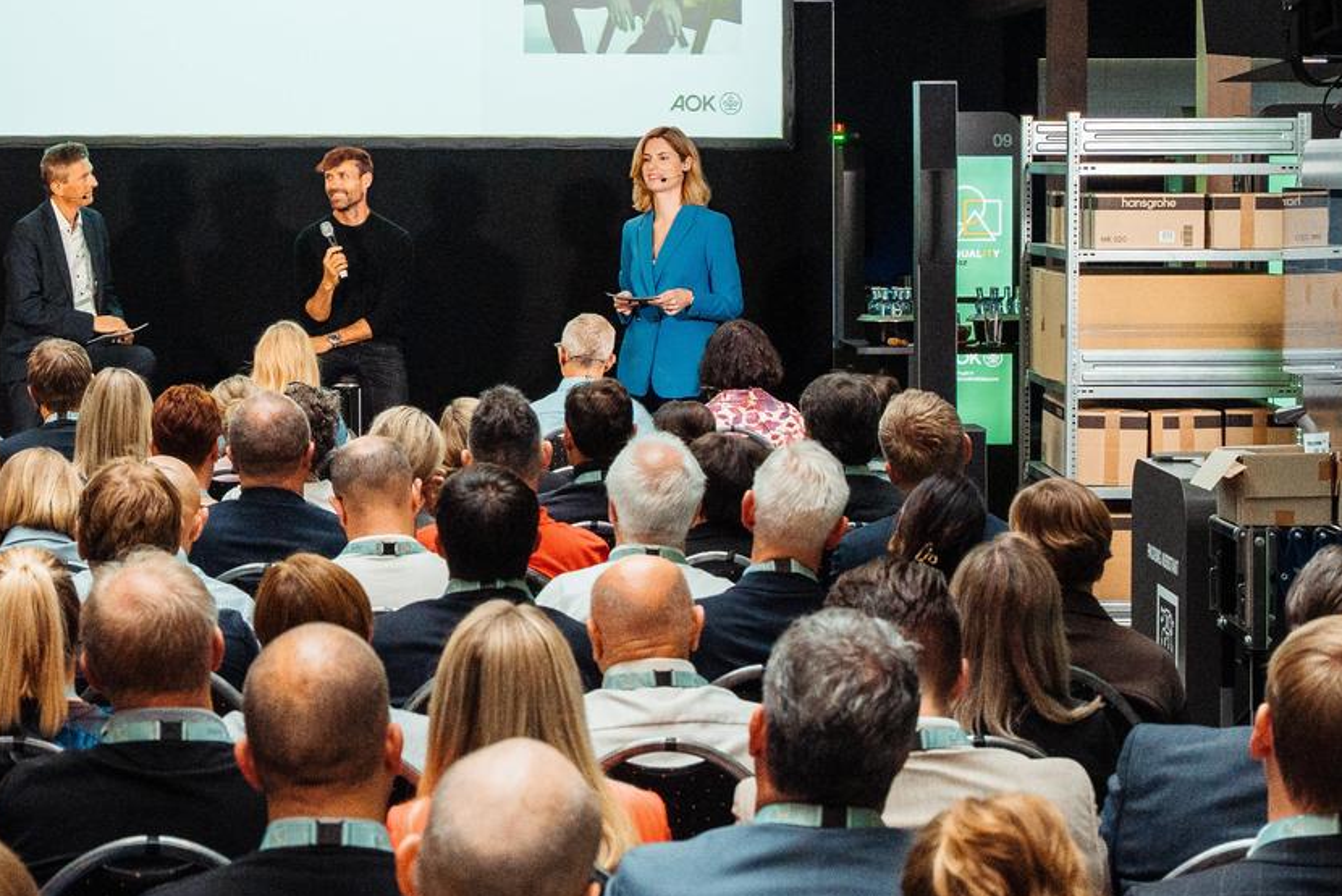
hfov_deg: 18.0
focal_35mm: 113
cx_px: 322
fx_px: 4199
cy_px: 335
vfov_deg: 12.2
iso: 3200
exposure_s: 1/250
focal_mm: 48.7
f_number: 6.3
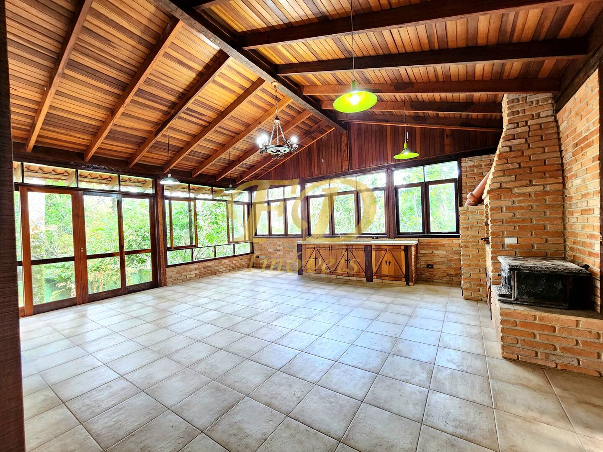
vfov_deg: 89.9
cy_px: 226
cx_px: 302
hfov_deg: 106.2
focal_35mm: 13
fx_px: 226
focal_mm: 2.2
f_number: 2.2
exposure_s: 1/30
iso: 320
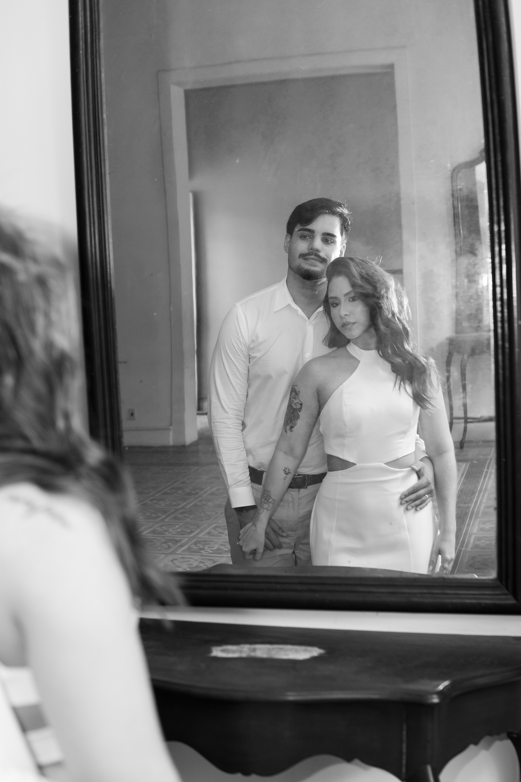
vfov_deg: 43.6
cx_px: 260
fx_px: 977
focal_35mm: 45
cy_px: 391
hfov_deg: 29.9
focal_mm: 30
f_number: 2.5
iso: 800
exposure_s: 1/160
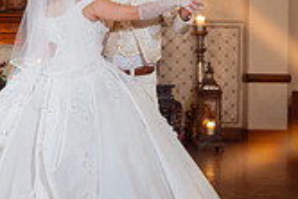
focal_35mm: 122
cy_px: 61
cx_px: 57
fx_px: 1011
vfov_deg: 11.2
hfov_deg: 16.6
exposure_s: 1/125
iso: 2000
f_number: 1.8
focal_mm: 35
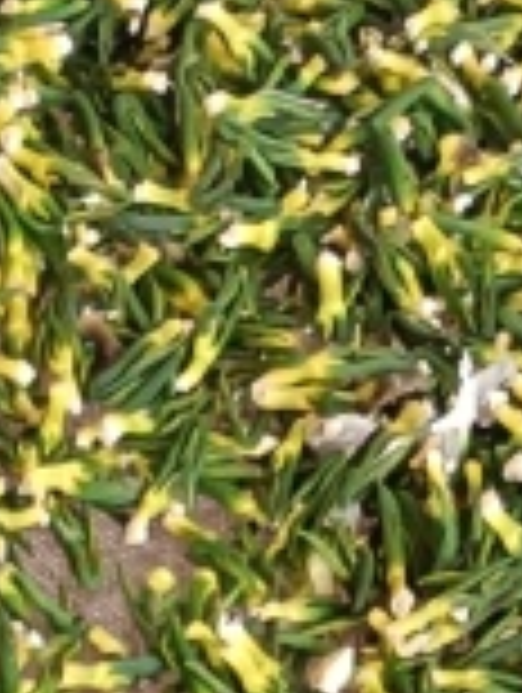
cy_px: 1847
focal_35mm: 180
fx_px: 3609
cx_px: -868
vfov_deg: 9.4
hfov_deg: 7.5
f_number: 1.8
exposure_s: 1/100
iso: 762
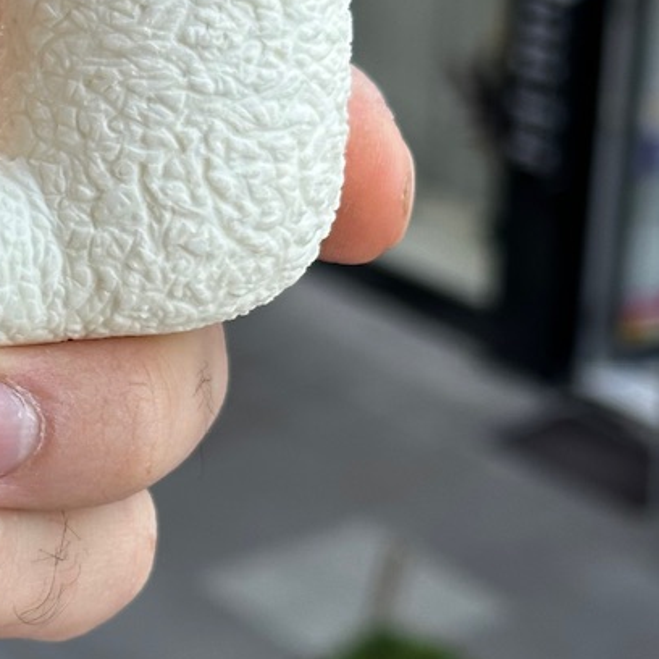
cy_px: 228
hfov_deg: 12.5
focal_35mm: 133
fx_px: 2865
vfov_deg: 13.1
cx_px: -333
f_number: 1.78
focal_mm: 6.86
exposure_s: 1/100
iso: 50
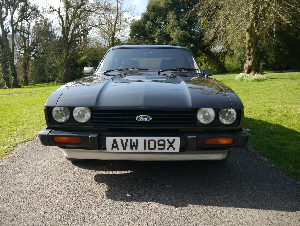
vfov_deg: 44.2
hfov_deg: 56.8
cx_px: 150
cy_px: 113
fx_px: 277
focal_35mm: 32
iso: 160
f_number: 4.5
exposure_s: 1/125
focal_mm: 16
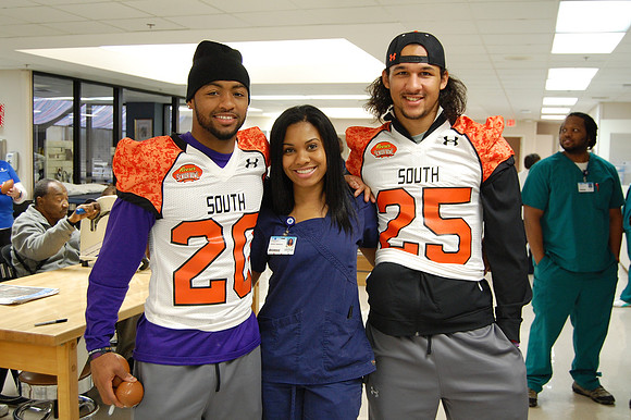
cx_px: 316
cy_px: 210
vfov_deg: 34.2
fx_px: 683
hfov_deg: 49.6
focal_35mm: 39
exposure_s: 1/40
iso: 800
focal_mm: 26
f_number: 4.2
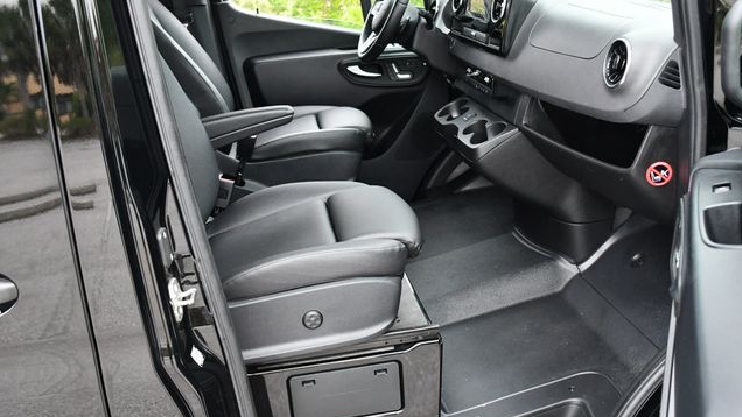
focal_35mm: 38
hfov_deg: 52.8
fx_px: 748
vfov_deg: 31.2
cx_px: 372
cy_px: 175
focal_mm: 18
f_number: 3.5
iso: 800
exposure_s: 1/250
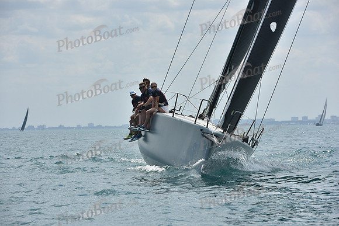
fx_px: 1601
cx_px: 170
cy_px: 113
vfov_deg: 8.1
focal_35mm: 170
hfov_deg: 12.1
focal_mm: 170
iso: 250
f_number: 9
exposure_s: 1/1250
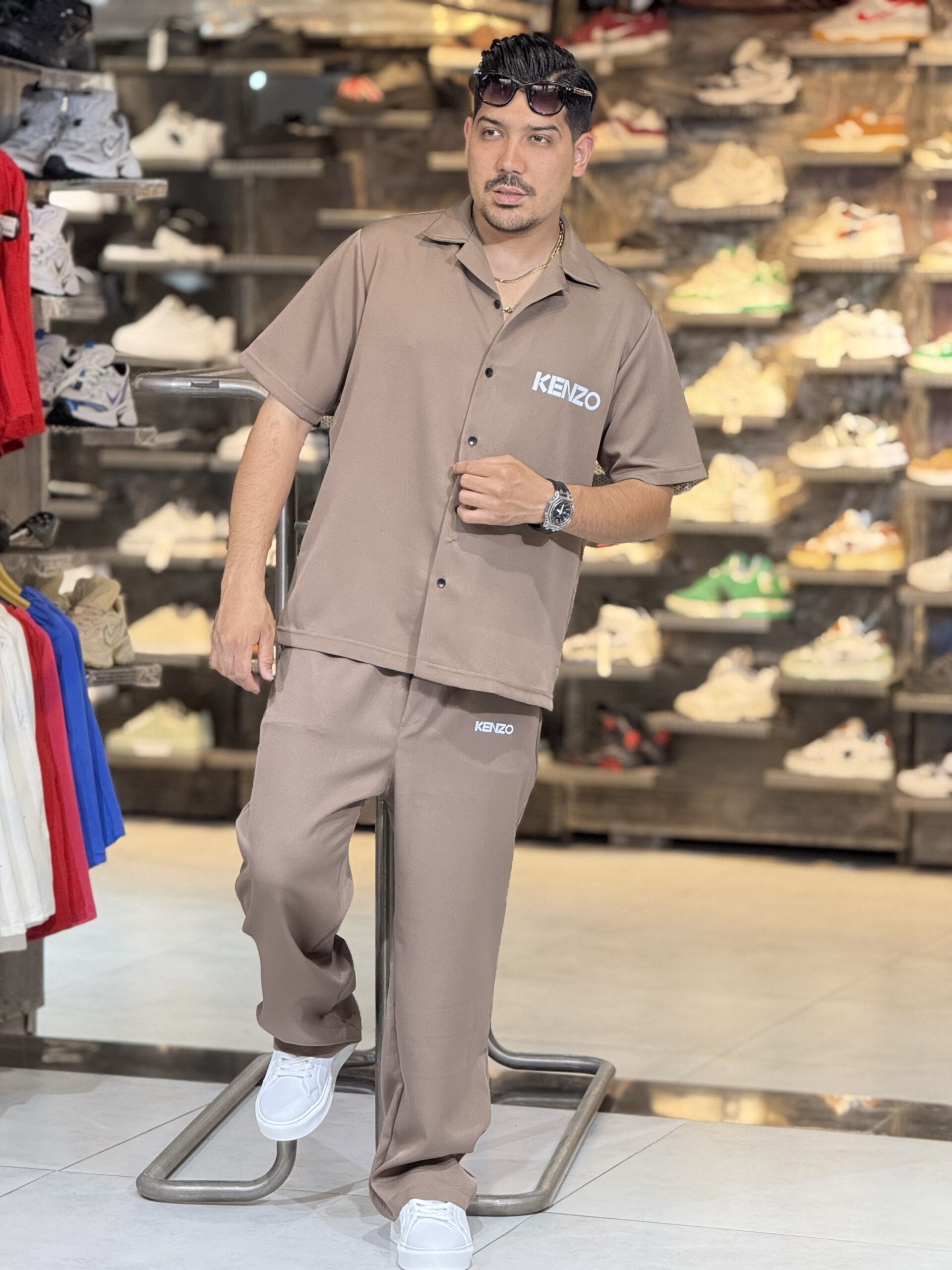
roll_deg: -1.4
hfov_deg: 12.3
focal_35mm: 120
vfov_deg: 16.4
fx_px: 4400
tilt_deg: -3.5
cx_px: 476
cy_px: 635
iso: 640
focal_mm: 15.66
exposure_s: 1/100
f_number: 2.8
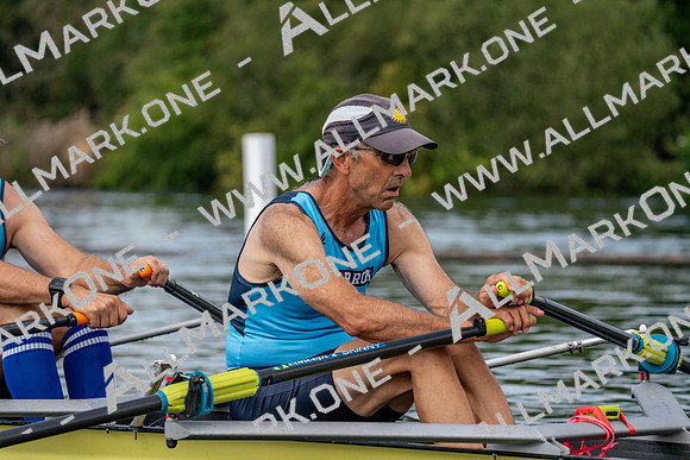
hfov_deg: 10.3
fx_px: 3834
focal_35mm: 200
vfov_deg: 6.9
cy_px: 230
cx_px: 345
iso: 400
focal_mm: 200
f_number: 5.6
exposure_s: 1/1600
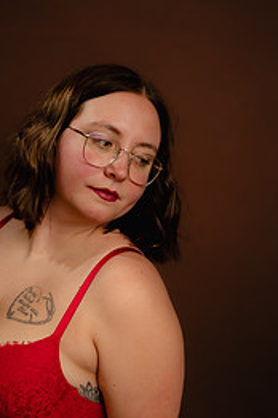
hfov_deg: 16.8
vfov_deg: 24.8
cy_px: 309
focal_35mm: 81
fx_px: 938
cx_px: 99
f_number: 2.2
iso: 100
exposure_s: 1/160
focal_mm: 47
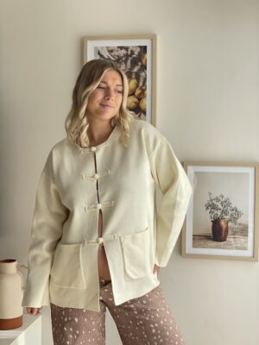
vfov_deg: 36.8
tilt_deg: -1.5
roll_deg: +0.4
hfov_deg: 28.0
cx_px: 130
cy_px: 172
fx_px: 519
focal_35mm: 52
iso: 32
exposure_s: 1/685
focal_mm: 6
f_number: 2
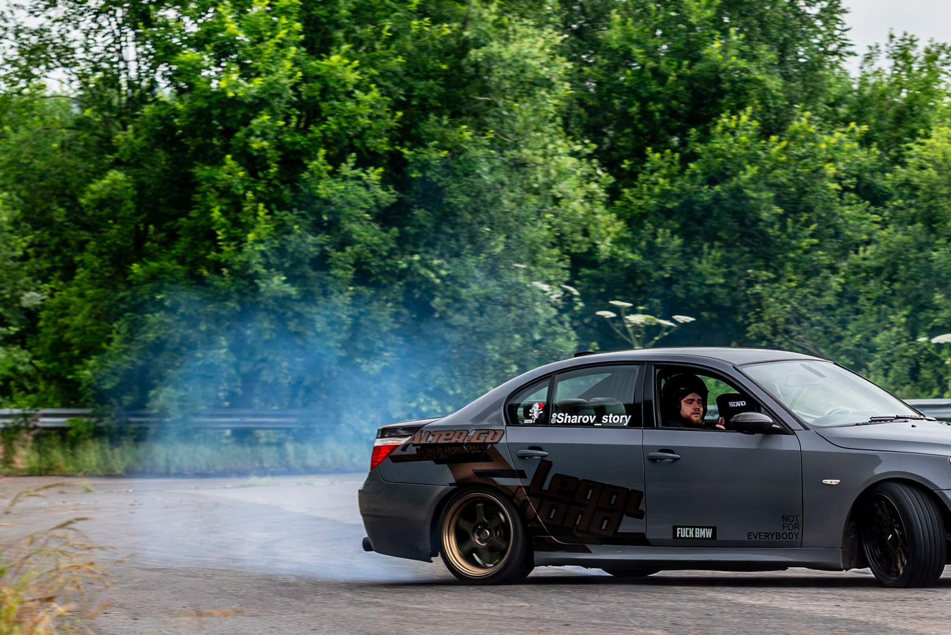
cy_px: 445
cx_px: 767
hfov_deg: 8.9
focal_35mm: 230
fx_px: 6078
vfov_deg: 6.0
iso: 640
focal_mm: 85
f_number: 3.5
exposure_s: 1/200
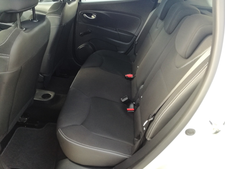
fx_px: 175
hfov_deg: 65.3
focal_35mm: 27
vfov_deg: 51.4
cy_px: 84
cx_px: 112
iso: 100
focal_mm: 3.79
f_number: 2
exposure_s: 1/33.3
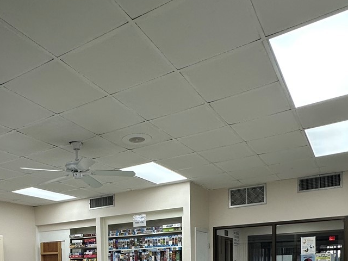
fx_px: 352
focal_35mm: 35
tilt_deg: -2.9
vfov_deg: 35.2
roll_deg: +0.3
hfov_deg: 52.0
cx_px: 128
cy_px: 284
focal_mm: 2.22
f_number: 2.2
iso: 125
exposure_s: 1/120
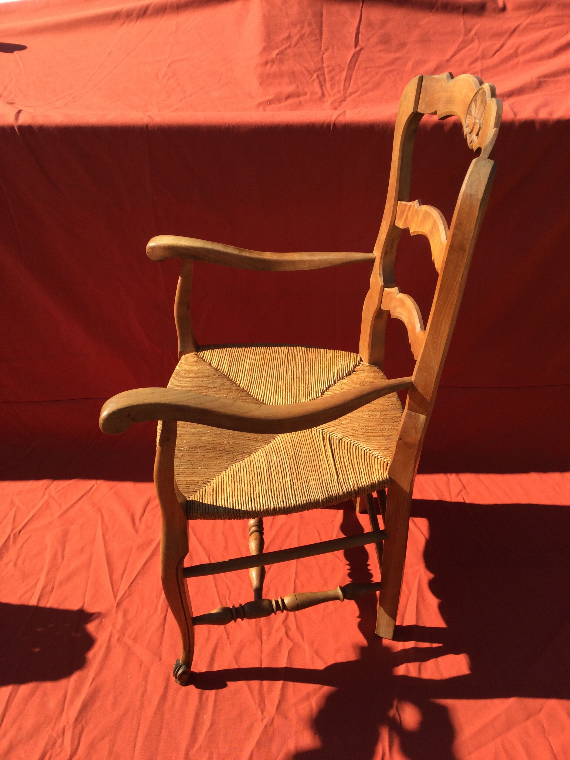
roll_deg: +0.0
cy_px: 380
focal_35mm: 31
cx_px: 285
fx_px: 681
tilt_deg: -37.2
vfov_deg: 58.4
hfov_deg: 45.4
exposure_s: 1/566
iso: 25
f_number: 2.4
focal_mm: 3.3
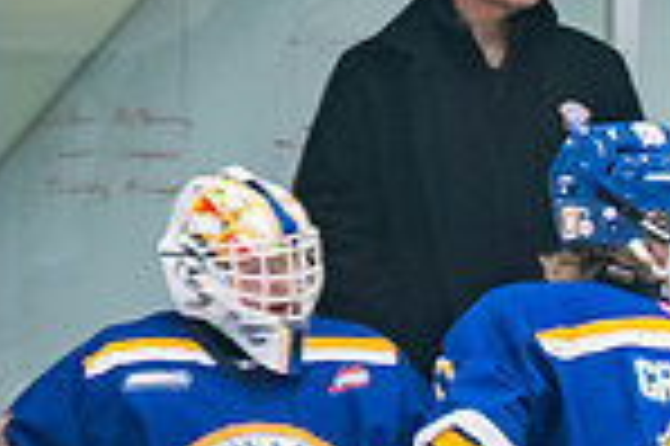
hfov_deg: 2.3
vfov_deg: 1.5
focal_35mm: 896
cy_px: 1032
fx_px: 16657
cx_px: 1438
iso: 1250
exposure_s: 1/640
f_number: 2.8
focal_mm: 102
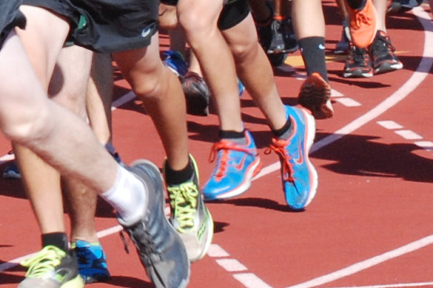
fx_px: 6327
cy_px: -171
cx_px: -175
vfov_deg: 2.6
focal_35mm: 526
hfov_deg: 3.9
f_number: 11
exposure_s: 1/500
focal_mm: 55
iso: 400
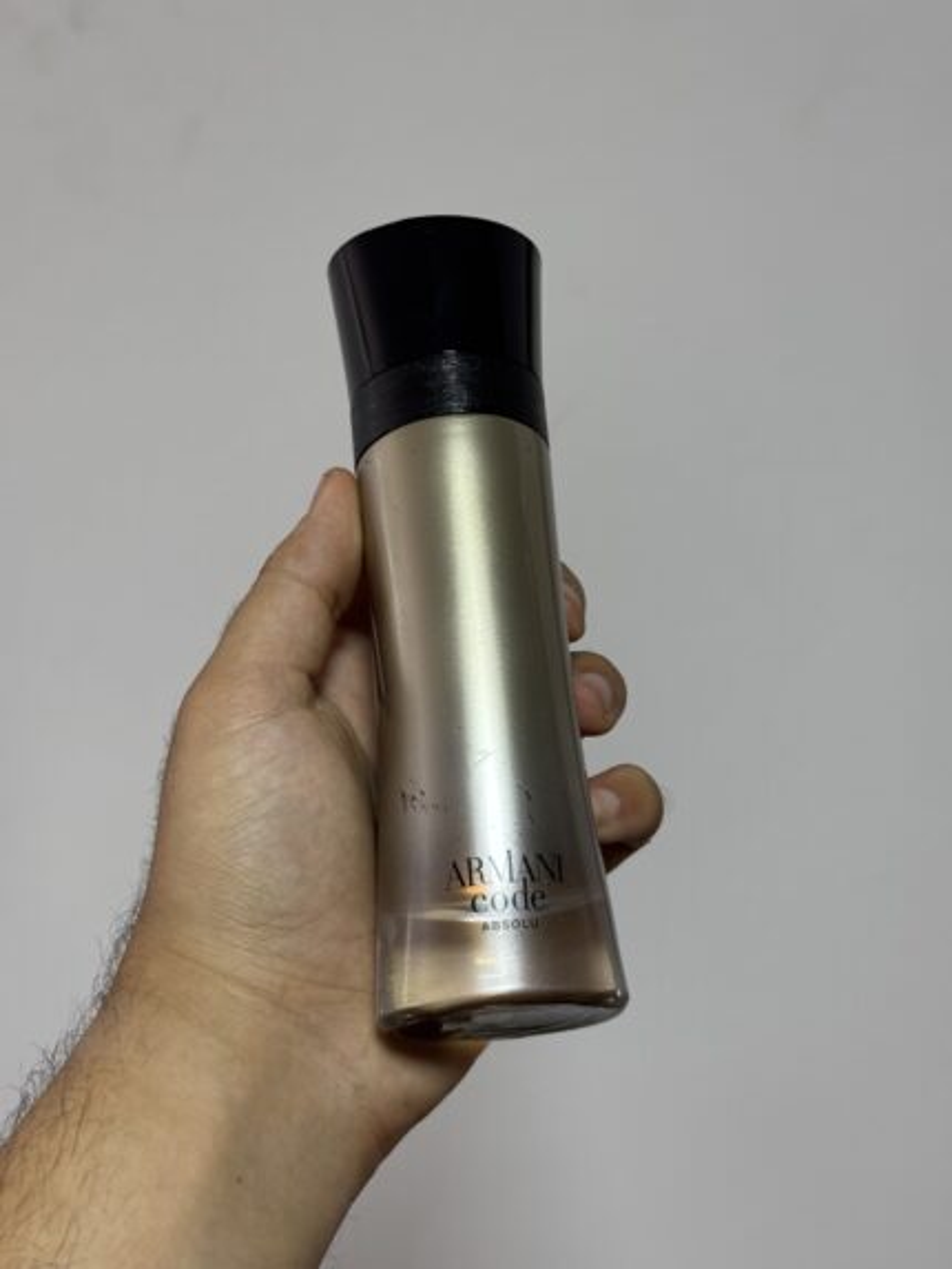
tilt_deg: -14.2
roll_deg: -0.8
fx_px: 1759
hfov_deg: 30.3
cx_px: 476
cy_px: 634
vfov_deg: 39.6
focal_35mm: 48
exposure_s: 1/50
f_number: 1.78
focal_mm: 6.76
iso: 64
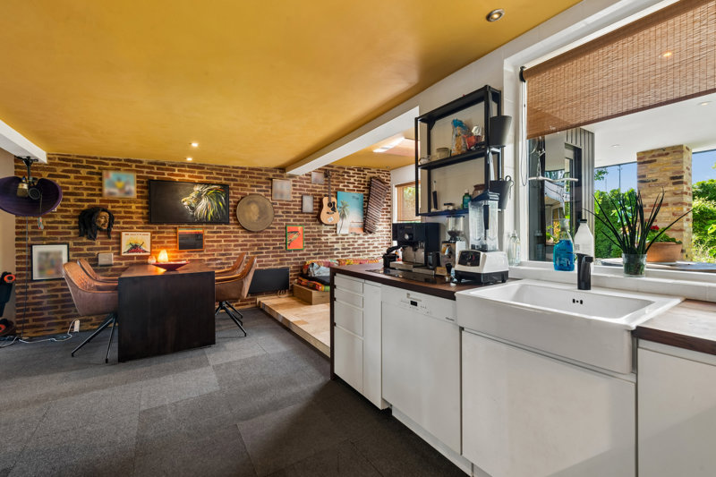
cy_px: 238
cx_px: 358
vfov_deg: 77.3
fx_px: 298
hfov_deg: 100.4
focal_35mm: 15
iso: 200
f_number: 10
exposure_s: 1.6
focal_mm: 15
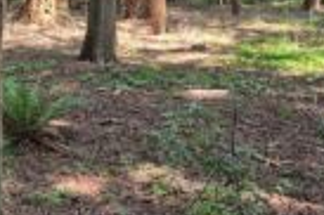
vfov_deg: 18.7
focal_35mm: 70
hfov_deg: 28.7
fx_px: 629
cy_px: -19
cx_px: 109
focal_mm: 5.4
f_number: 1.8
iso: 160
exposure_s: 1/180
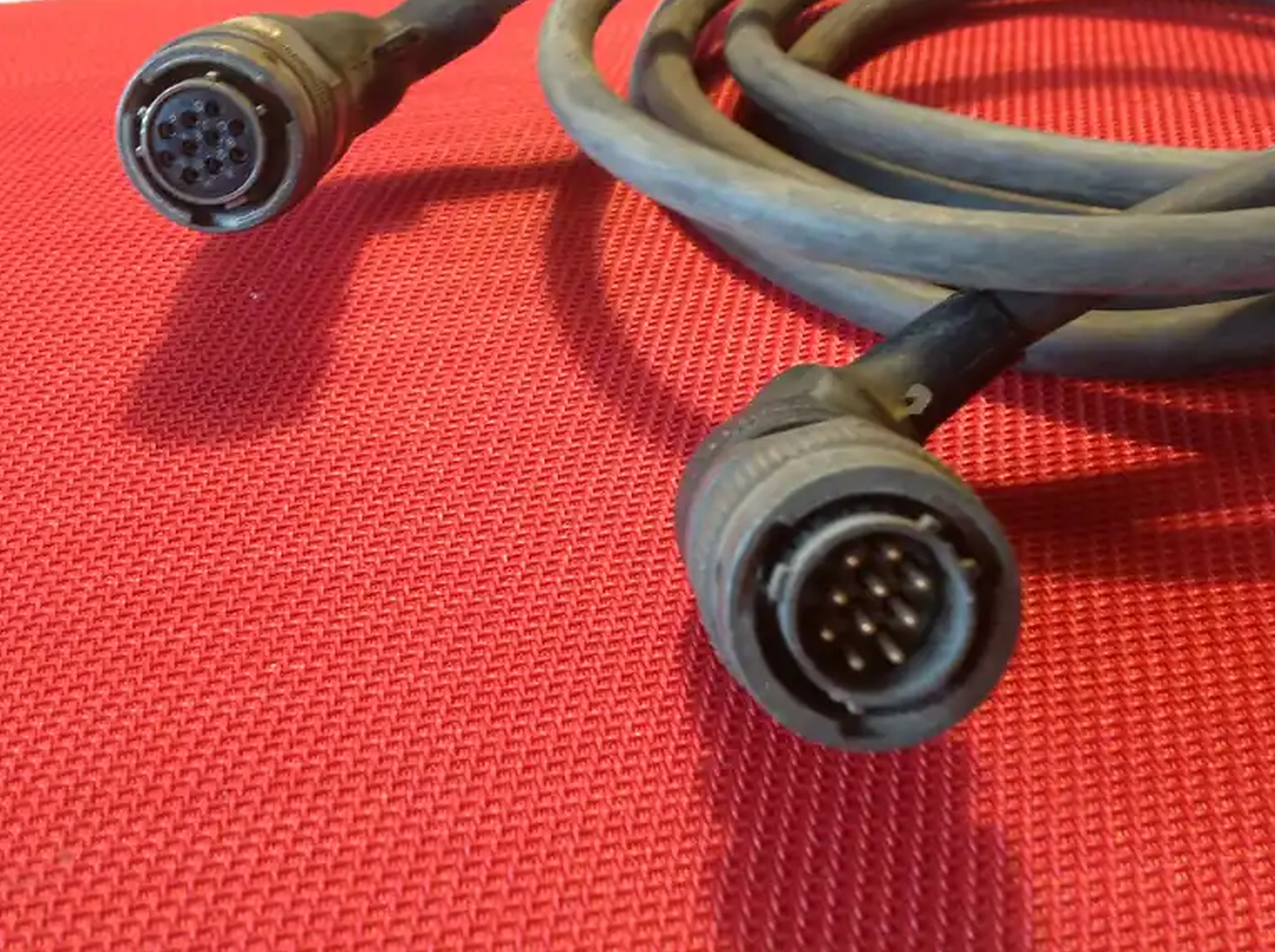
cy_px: 449
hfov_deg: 41.3
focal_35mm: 46
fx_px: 1691
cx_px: 591
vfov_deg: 31.4
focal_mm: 4.28
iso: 160
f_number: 2.4
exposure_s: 1/15
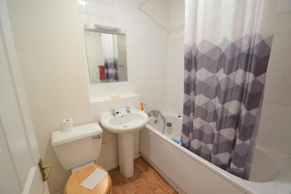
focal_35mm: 15
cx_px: 146
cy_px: 97
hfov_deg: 100.4
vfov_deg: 77.4
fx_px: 121
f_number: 3.5
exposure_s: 1/60
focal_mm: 10
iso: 500
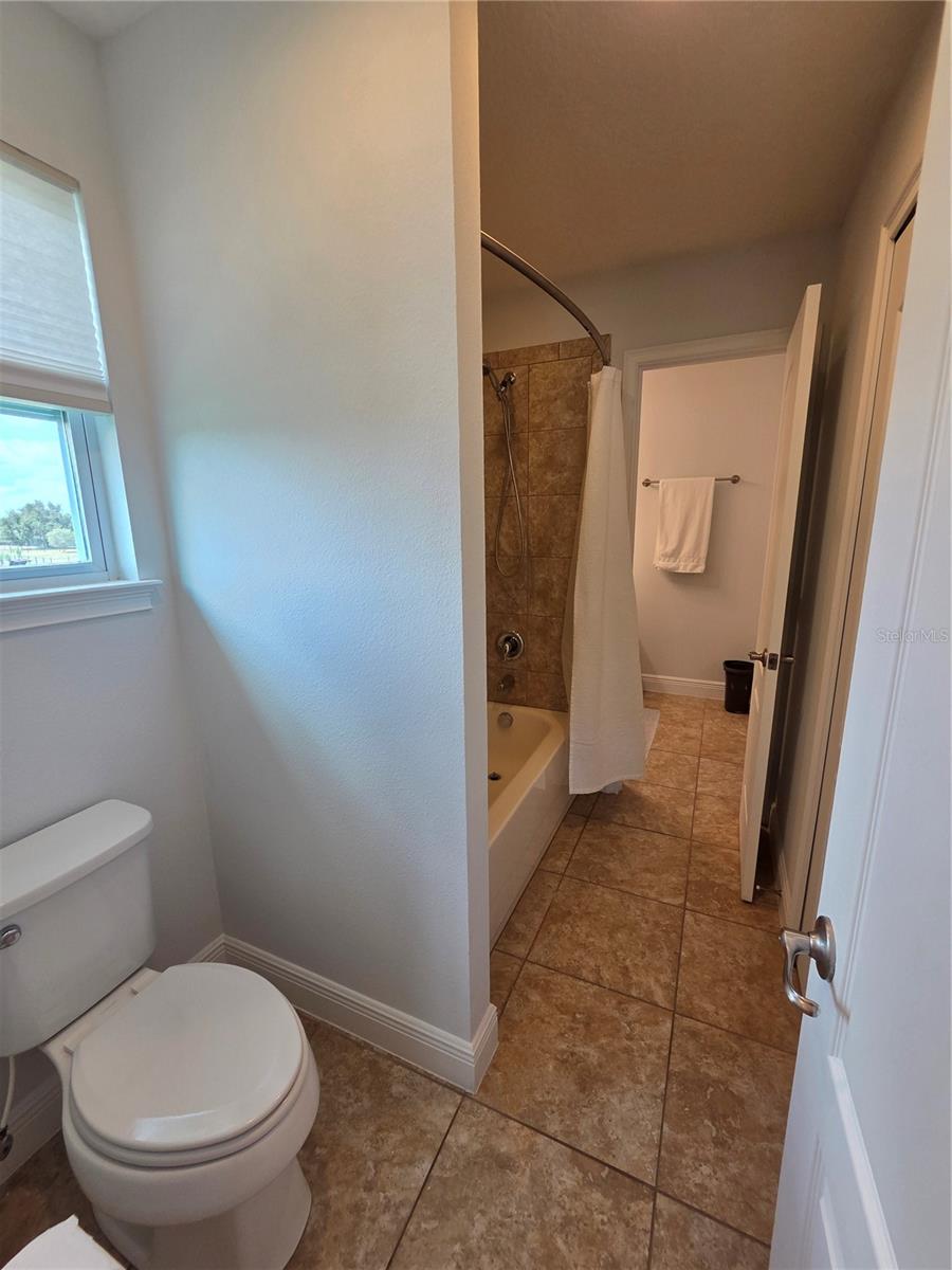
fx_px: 477
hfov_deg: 89.9
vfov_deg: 106.2
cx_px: 476
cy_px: 635
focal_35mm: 13
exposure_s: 1/120
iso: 80
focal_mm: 2.2
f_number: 2.2
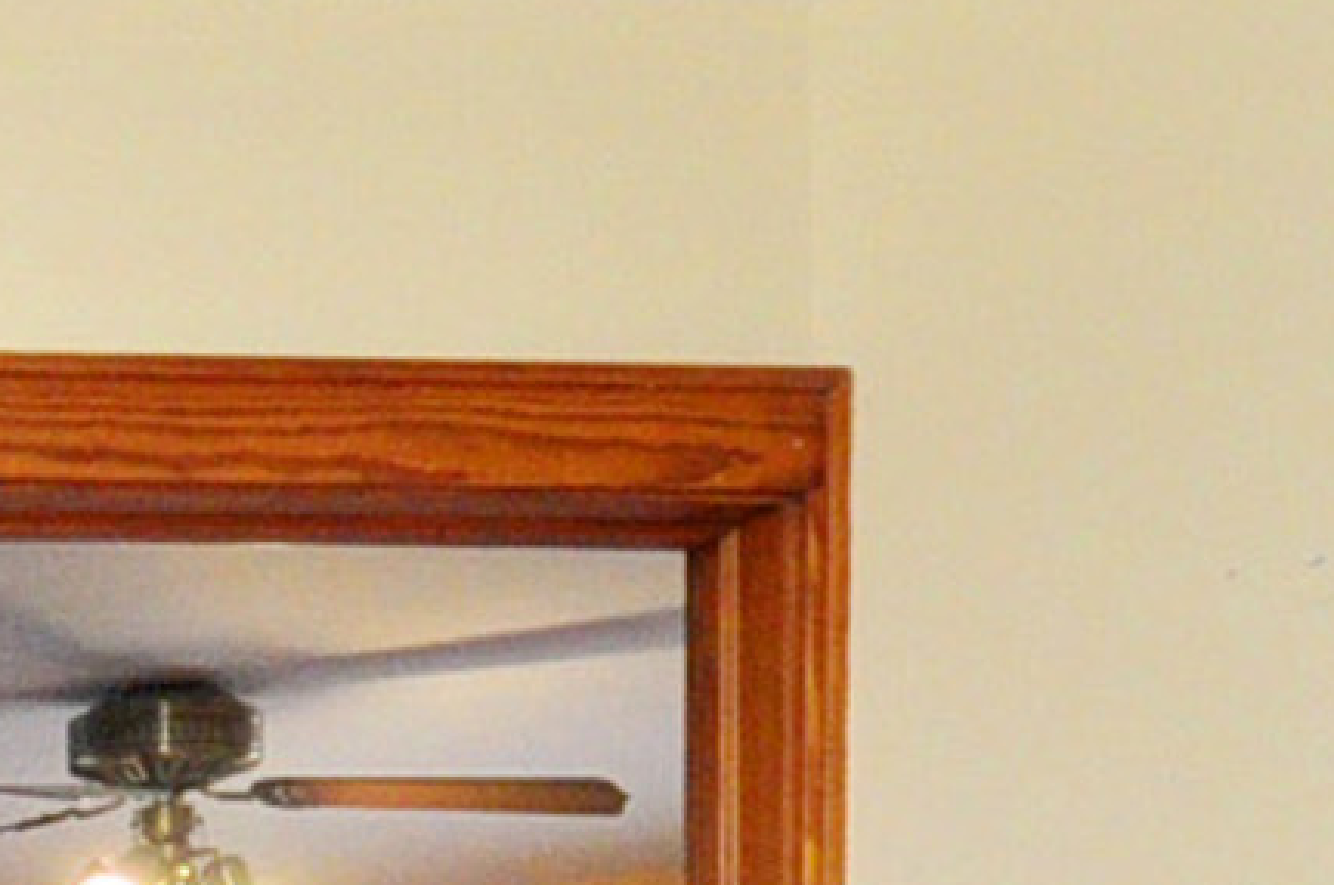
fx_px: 3737
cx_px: -1093
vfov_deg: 12.4
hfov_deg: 16.7
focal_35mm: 101
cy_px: 1584
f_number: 4
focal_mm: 10
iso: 1250
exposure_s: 1/100
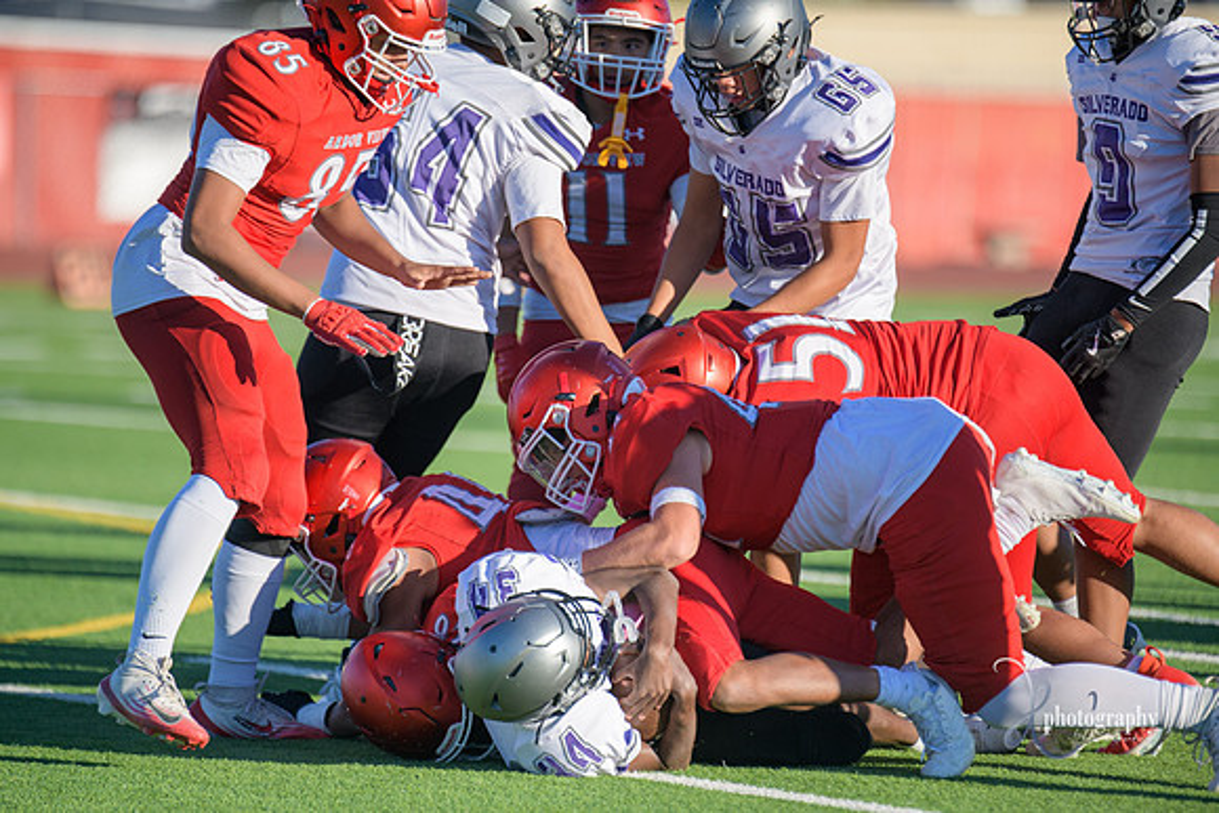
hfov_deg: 6.9
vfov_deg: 4.6
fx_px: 10160
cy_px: 406
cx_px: 610
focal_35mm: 300
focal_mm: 300
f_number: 2.8
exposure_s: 1/6400
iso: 400
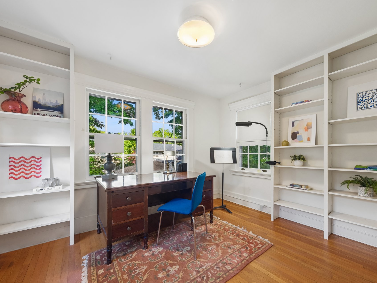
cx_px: 196
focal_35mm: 14
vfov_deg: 85.5
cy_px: 152
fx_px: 152
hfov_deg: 102.0
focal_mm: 8
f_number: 5.6
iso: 160
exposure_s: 1/10
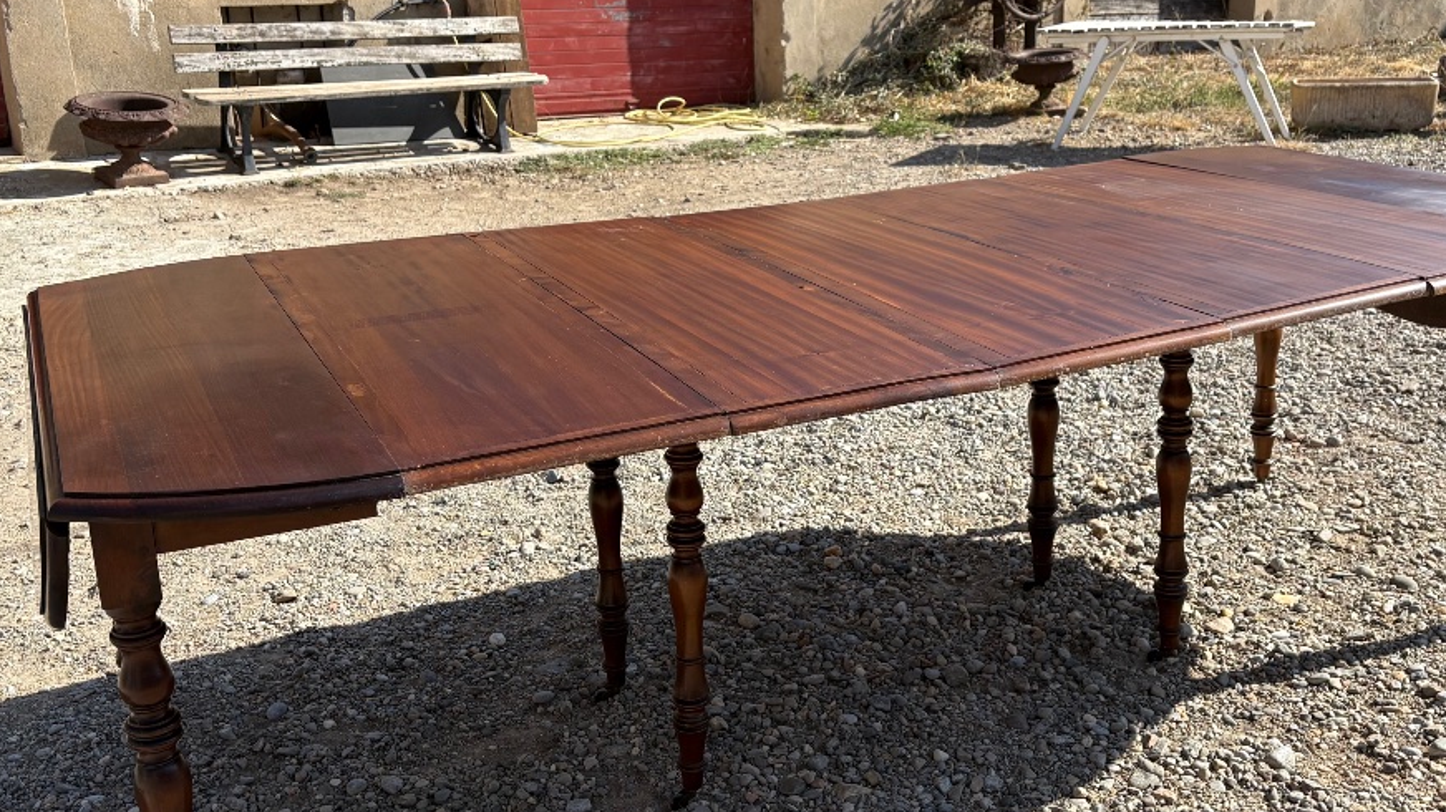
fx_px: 1495
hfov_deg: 51.5
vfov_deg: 30.4
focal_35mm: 39
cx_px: 806
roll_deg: +1.1
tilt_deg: -15.7
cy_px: 413
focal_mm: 5.96
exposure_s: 1/2075
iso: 50
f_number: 1.6
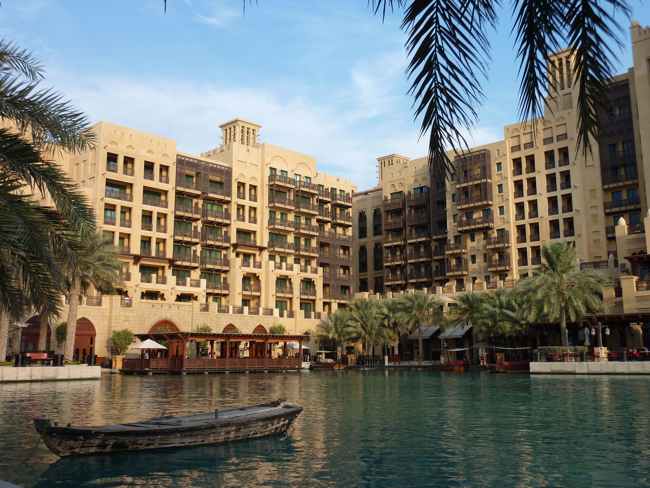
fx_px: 657
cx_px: 325
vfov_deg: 40.7
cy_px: 244
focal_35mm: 35
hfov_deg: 52.6
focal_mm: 5.7
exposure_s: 1/320
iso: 80
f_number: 4
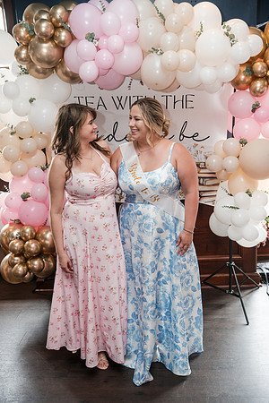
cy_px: 202
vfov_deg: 54.4
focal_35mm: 35
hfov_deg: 37.9
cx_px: 134
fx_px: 392
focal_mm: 35
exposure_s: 1/250
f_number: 4
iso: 2500
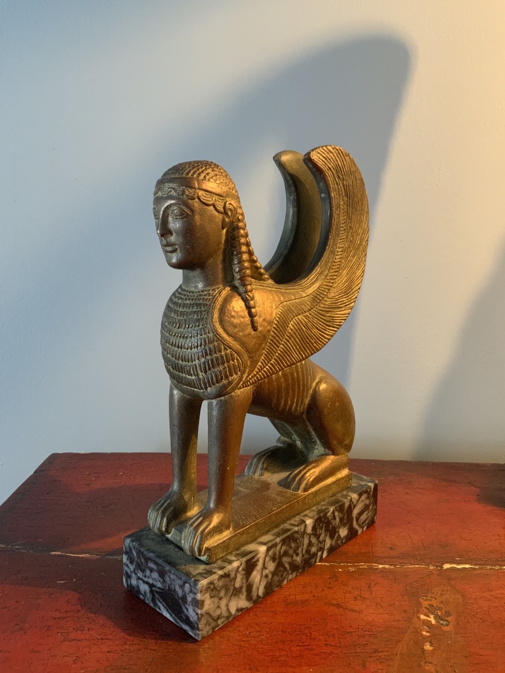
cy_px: 336
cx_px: 252
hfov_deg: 48.2
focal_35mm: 29
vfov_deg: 61.7
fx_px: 564
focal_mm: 3
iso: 250
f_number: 1.8
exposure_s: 1/60
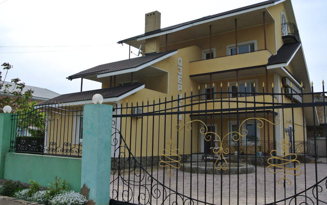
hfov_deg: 59.6
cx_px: 165
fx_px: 285
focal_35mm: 32
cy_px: 109
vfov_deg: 39.4
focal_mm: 11.8
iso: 100
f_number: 4.5
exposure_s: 1/640
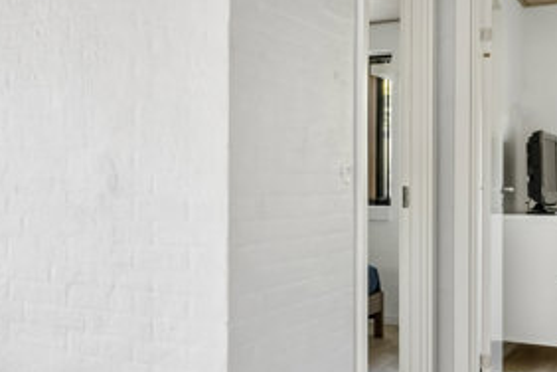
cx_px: 160
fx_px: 789
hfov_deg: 38.2
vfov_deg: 26.5
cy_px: 195
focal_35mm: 51
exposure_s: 1/40
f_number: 6.3
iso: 1000
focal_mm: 18
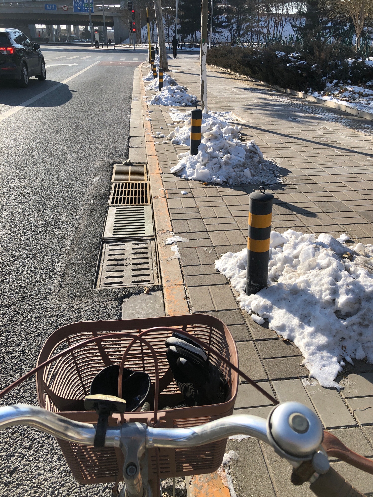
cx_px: 186
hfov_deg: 49.7
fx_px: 402
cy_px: 248
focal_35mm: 28
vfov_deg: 63.4
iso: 20
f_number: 1.8
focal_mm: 4
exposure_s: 1/1656
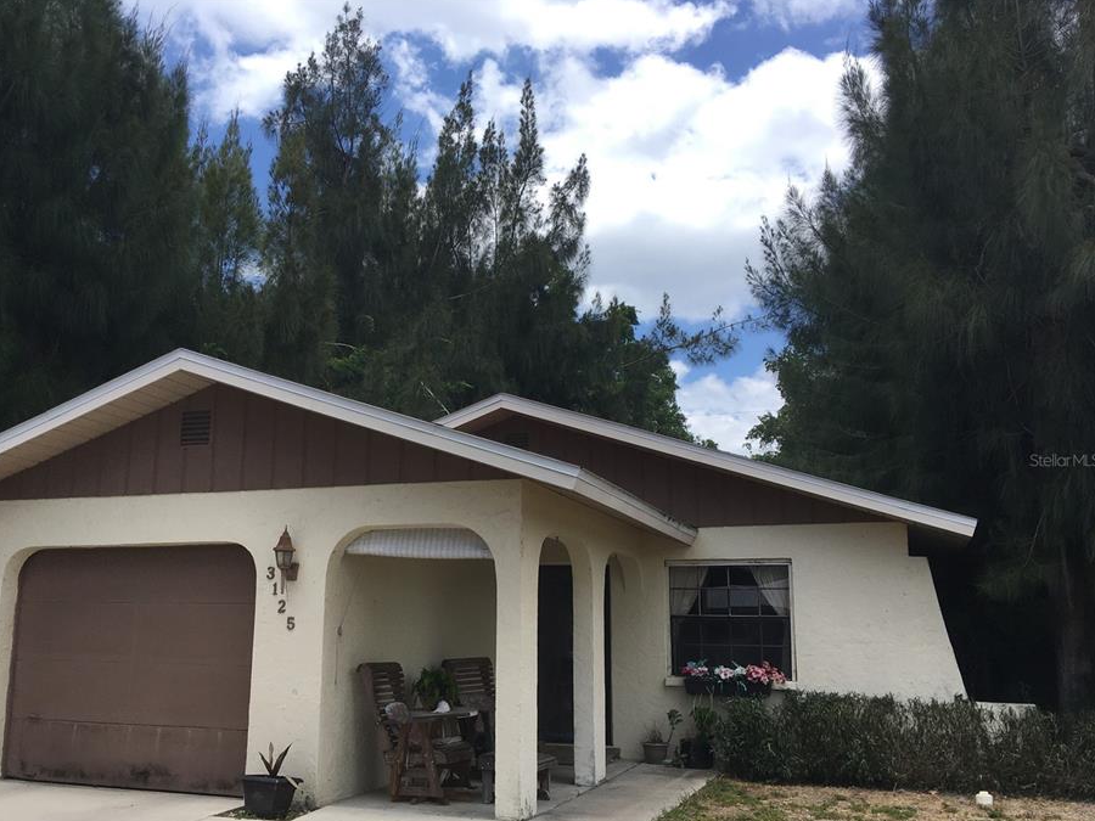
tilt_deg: +9.1
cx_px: 481
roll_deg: -1.0
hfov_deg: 55.2
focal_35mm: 33
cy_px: 460
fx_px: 1044
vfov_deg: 42.9
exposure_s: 1/1221
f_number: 2.2
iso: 25
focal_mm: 4.15
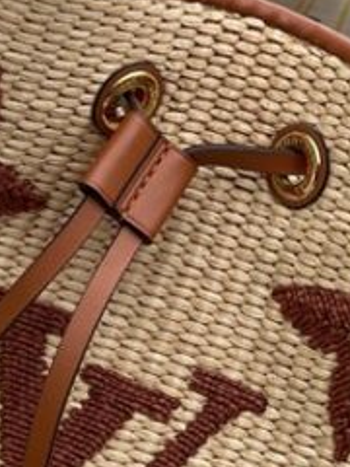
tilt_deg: -31.0
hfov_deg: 6.0
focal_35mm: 249
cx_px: 21
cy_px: 363
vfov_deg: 7.9
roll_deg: -22.9
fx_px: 3357
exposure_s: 1/121
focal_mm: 7.5
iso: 25
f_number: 2.2
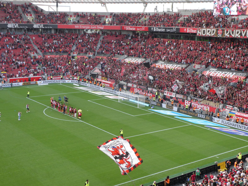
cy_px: 93
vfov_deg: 29.1
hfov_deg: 38.2
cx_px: 124
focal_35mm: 50
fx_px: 358
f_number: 4.1
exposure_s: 1/80
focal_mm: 9
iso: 100
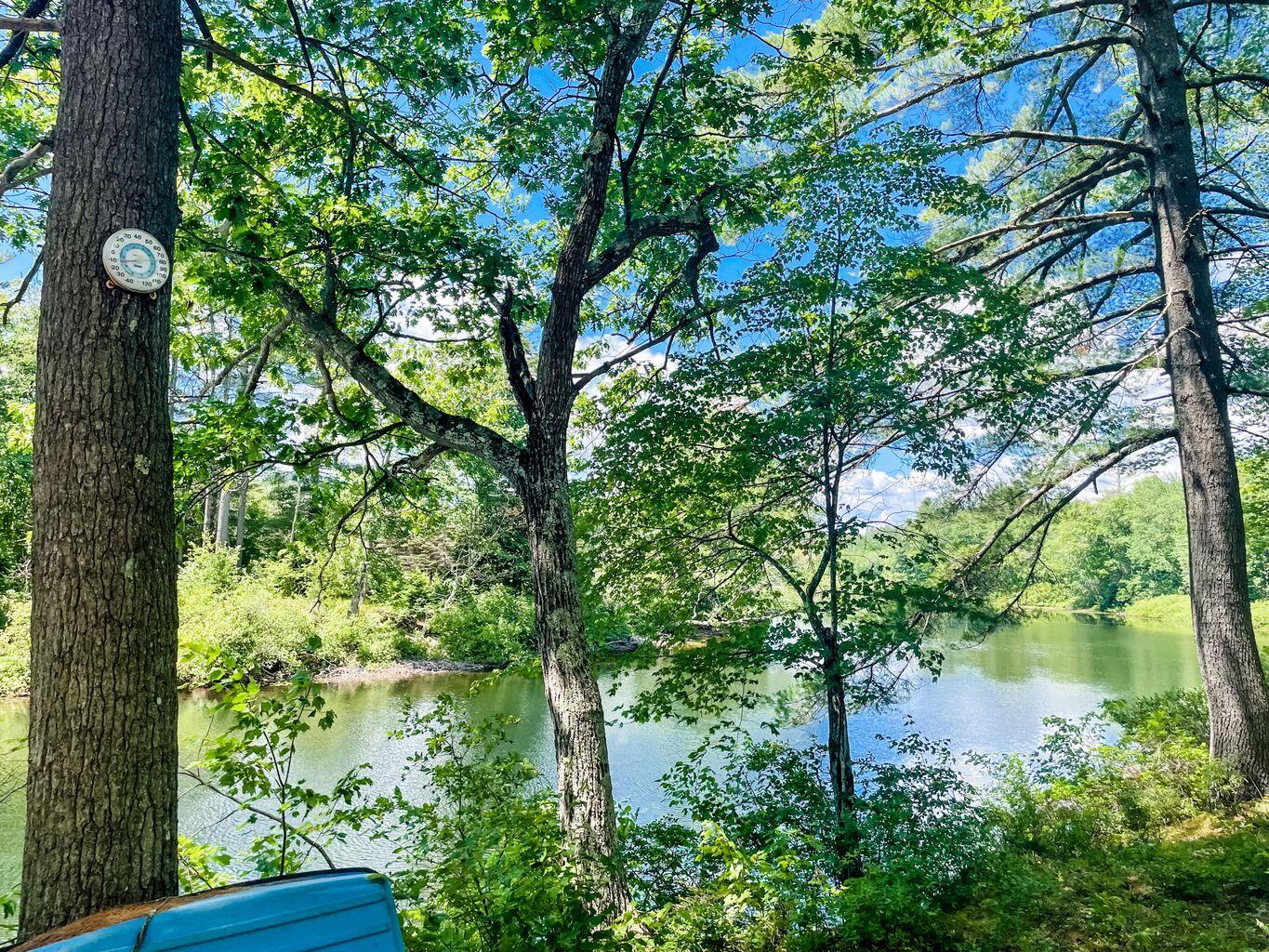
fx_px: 953
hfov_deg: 67.3
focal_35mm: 26
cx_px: 634
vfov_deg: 53.1
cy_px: 476
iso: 32
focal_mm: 4.2
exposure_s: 1/750
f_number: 1.6
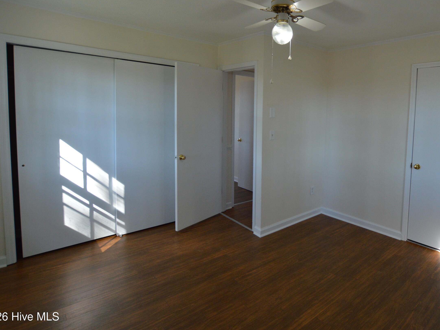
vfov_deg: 65.4
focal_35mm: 20
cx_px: 279
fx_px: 254
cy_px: 132
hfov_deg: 80.0
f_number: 5
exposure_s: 1/100
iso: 400
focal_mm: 10
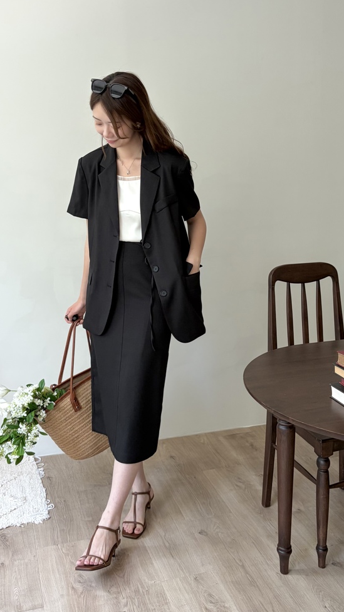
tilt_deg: -9.3
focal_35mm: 29
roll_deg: +0.4
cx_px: 161
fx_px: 471
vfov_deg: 66.1
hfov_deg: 40.1
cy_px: 307
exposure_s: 1/121
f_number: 1.6
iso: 125
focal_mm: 5.96
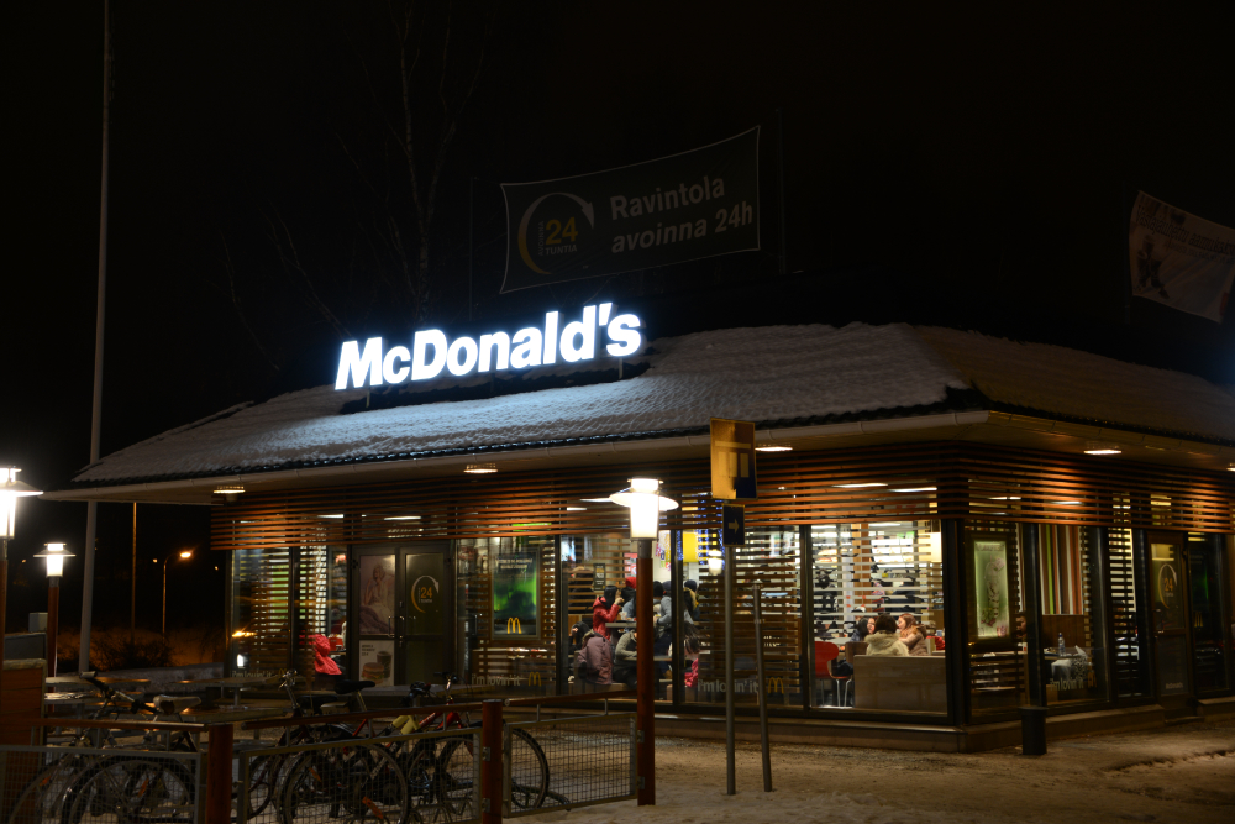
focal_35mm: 50
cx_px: 618
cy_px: 412
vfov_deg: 27.0
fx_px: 1715
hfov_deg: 39.6
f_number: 4.5
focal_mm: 50
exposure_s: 1/10
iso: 320
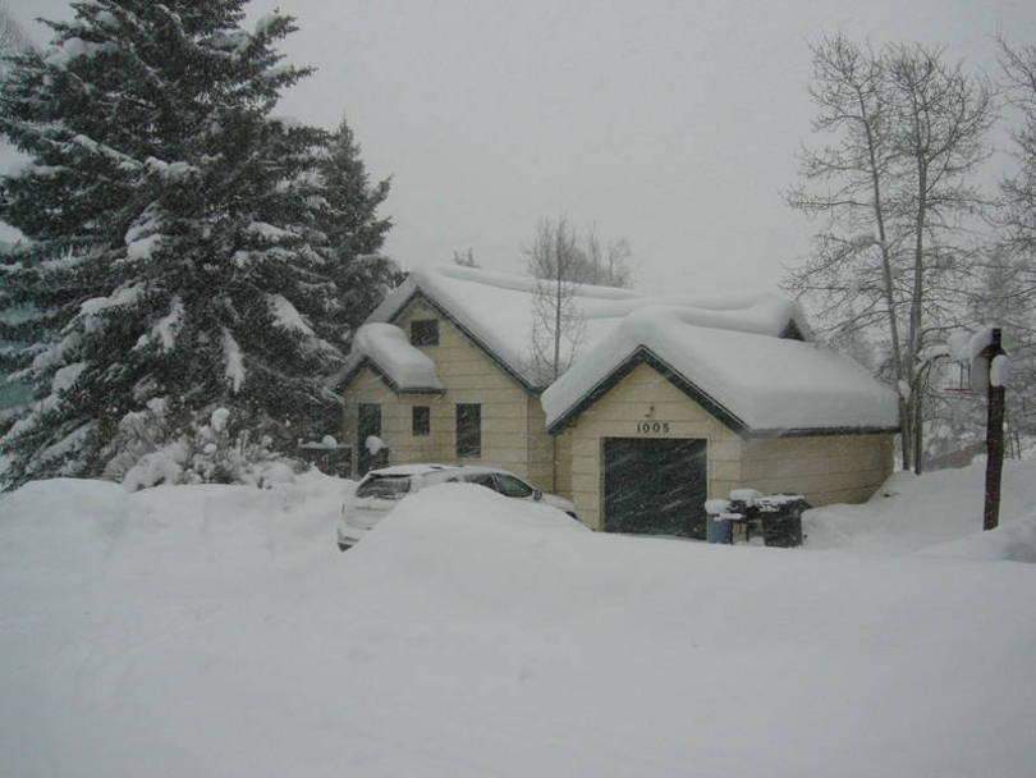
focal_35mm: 35
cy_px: 389
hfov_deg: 52.6
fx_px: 1048
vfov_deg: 40.7
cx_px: 518
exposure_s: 1/100
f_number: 8
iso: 100
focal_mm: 5.8
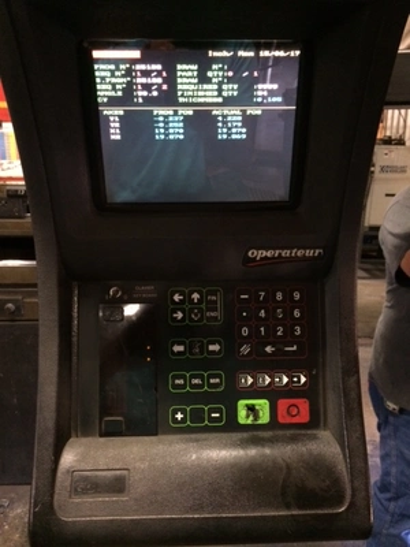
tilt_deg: -15.8
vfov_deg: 61.7
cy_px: 274
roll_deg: +1.1
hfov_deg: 48.2
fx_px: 458
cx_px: 205
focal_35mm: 29
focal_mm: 4.15
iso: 320
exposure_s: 1/15
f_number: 2.2
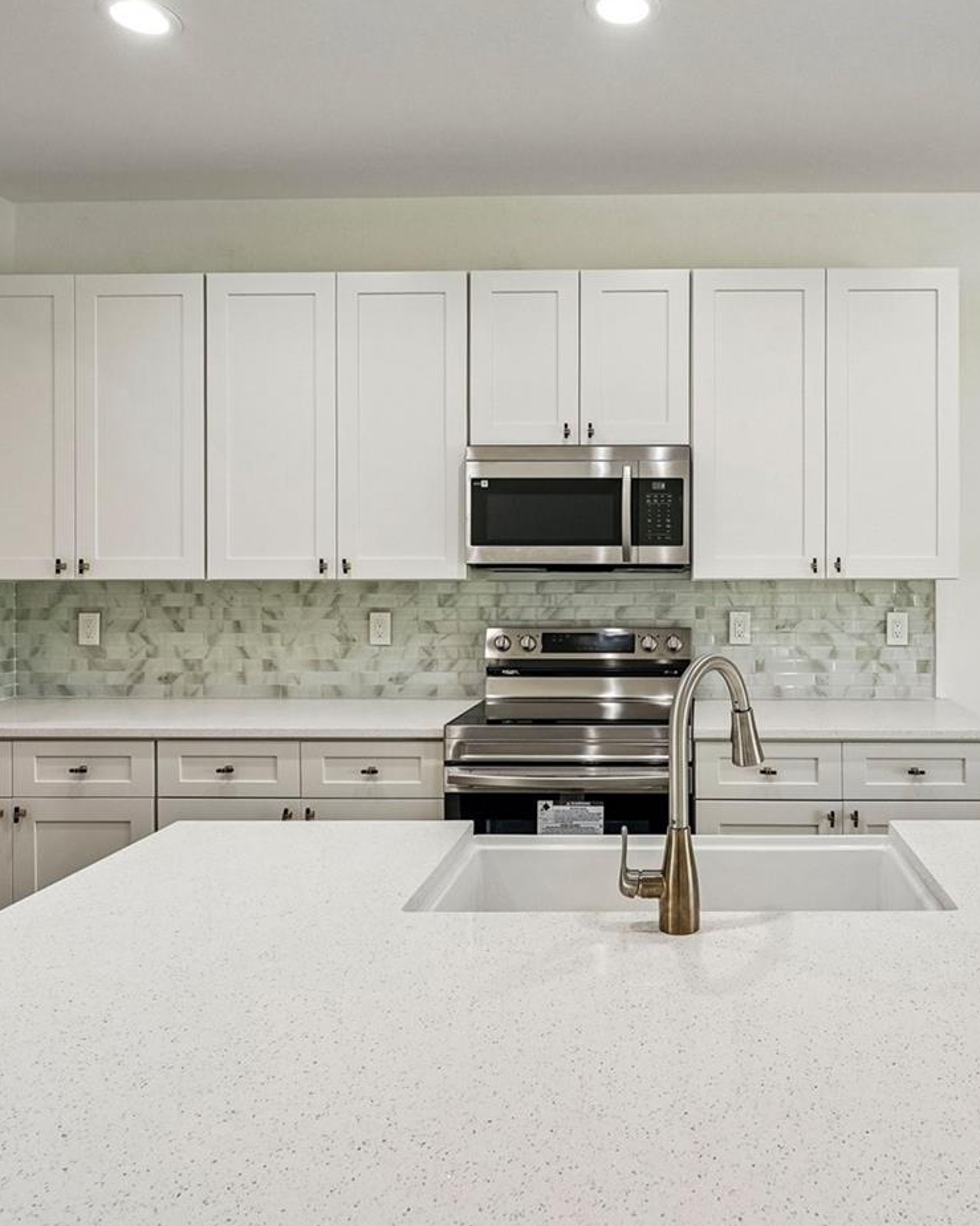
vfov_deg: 66.0
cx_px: 680
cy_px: 573
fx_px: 943
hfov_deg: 53.4
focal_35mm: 26
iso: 400
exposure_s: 1/60
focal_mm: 16
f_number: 8
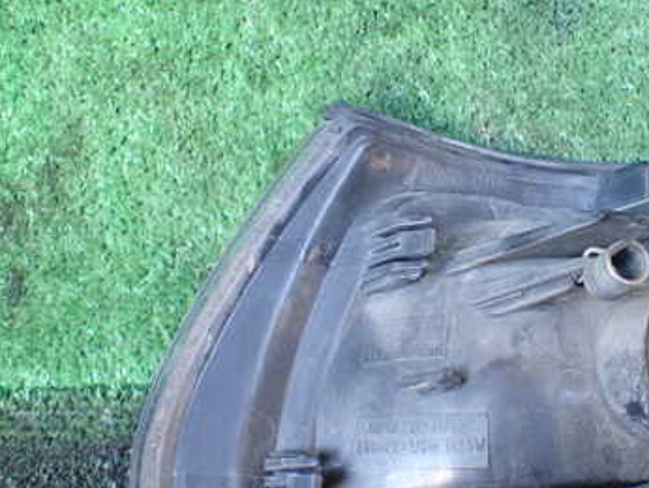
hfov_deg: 35.5
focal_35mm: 52
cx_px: 529
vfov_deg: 28.1
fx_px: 976
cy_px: 255
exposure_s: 1/80
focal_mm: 5.4
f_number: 2.3
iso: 800
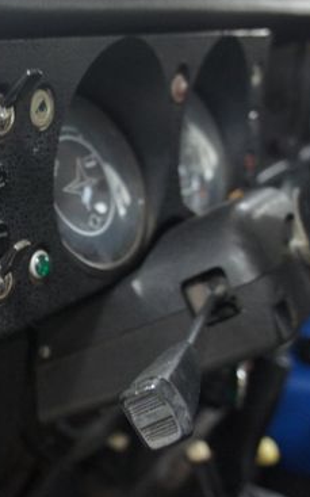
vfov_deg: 41.8
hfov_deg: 24.8
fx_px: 650
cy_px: 226
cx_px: -38
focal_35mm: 48
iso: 1600
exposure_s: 1/15
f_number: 3.5
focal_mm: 18
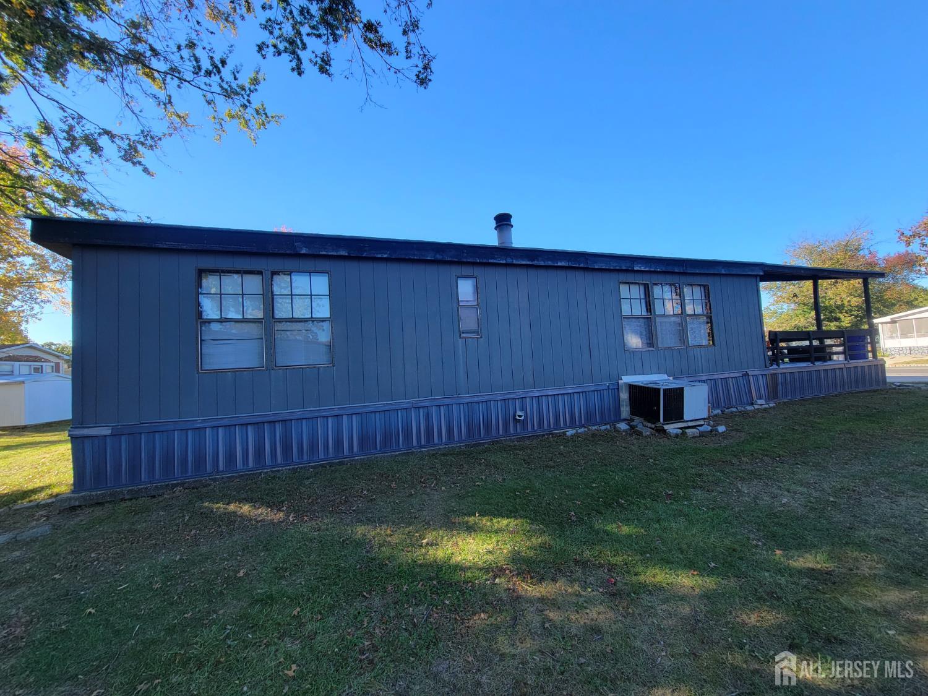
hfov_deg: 106.2
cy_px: 348
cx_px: 464
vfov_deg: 89.9
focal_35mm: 13
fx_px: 349
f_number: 2.2
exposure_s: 1/318
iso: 50
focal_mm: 2.2
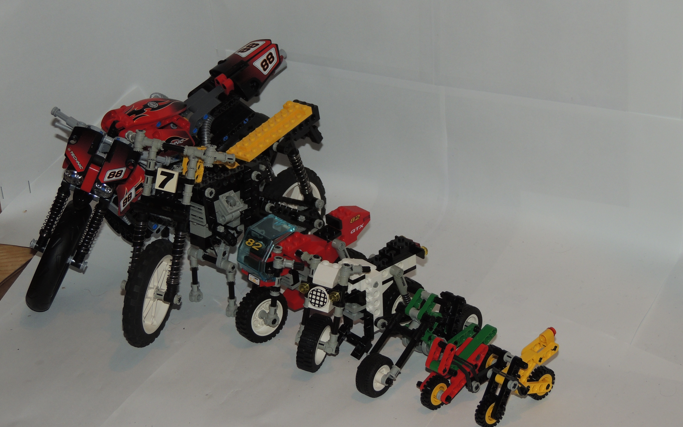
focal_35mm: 91
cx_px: 343
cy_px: 180
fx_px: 1694
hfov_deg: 22.8
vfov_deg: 14.4
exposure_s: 1/60
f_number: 4
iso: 200
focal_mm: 15.1
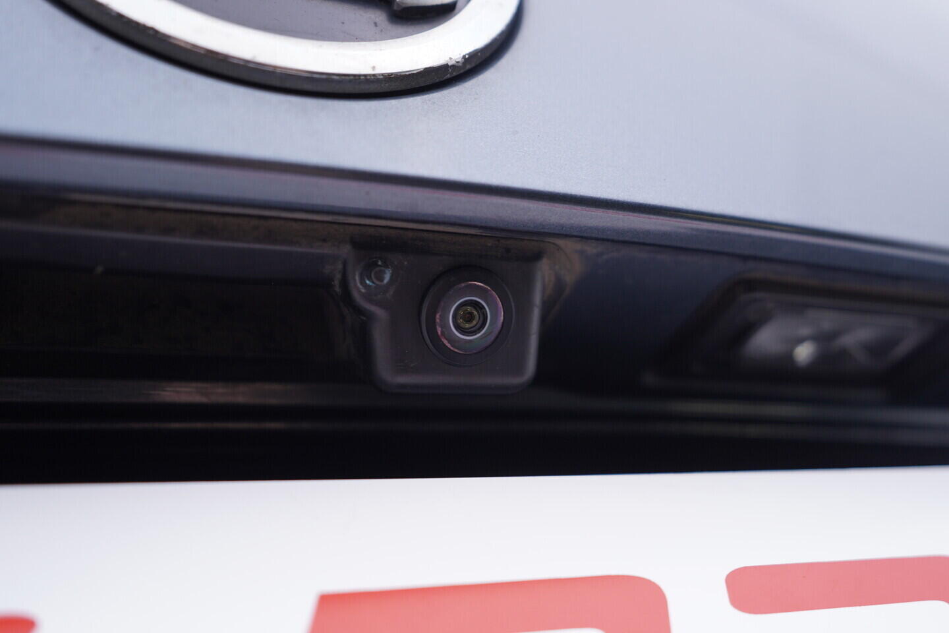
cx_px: 474
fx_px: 949
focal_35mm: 36
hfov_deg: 53.1
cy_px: 316
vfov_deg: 36.9
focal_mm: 24
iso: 125
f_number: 3.2
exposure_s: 1/50
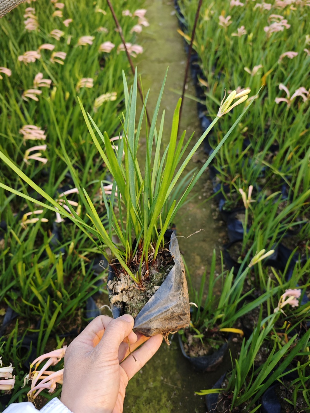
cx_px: 155
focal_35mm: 23
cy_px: 206
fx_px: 275
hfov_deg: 58.9
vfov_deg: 73.9
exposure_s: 1/558
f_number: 1.6
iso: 200
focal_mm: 6.55
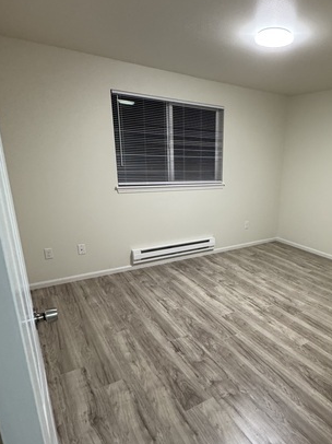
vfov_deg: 73.7
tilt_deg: -16.3
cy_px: 246
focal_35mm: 23
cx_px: 234
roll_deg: -1.5
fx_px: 294
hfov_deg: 56.9
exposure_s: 1/60
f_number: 2.2
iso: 320
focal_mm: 2.22
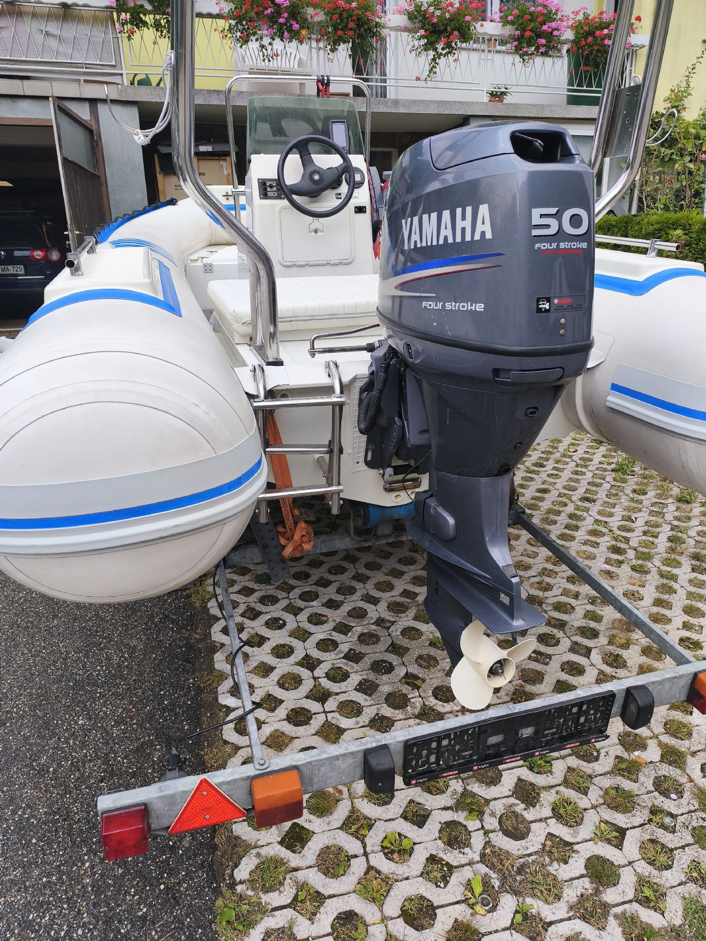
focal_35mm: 23
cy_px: 470
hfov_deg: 58.9
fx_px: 625
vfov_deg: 73.9
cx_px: 353
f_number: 1.65
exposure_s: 1/739
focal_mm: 6.14
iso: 50
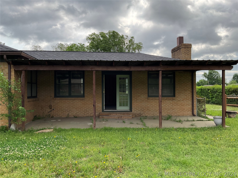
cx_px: 119
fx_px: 199
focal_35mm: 29
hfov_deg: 61.7
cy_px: 89
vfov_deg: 48.2
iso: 16
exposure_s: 1/1342
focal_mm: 3
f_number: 1.8
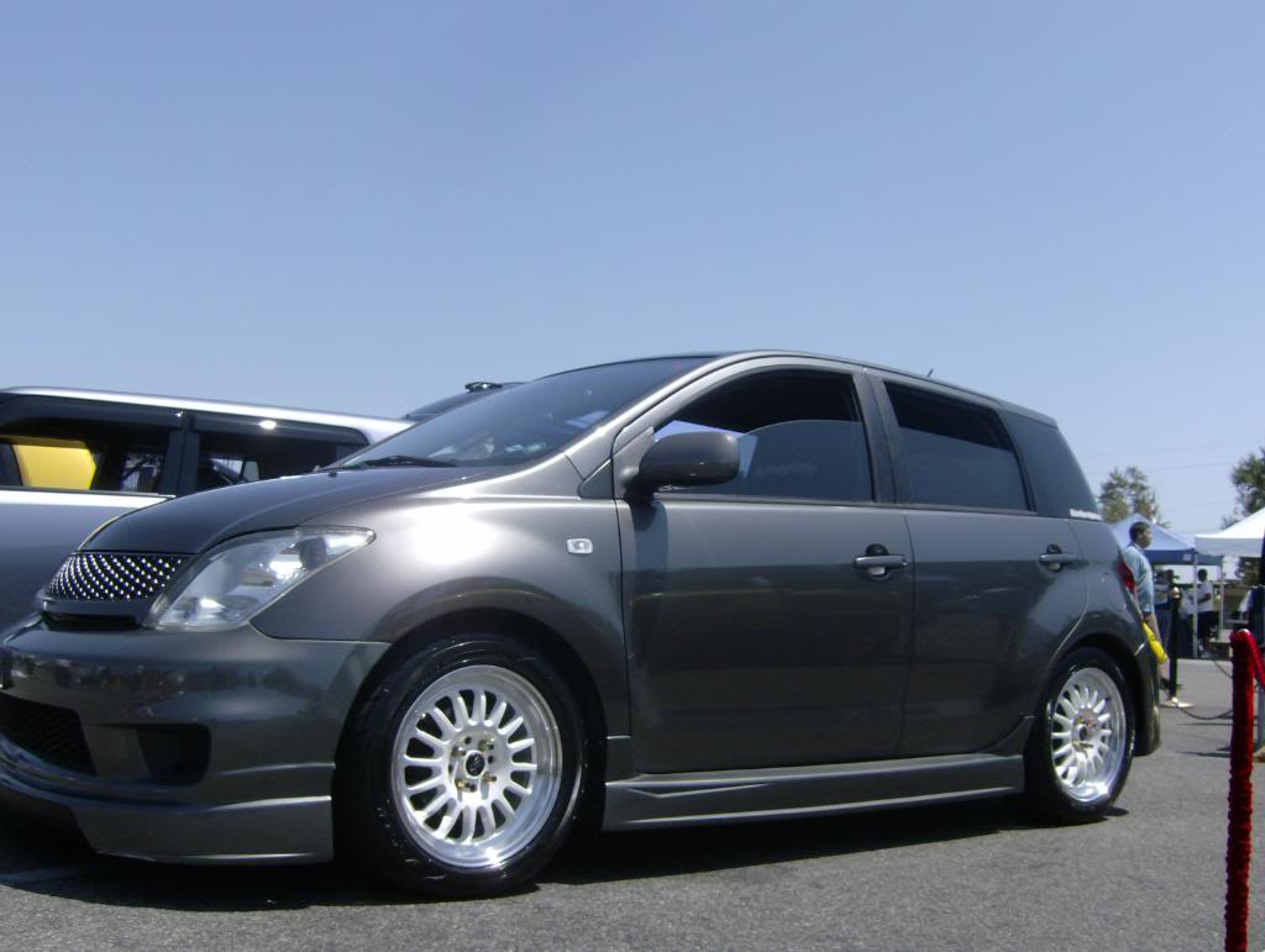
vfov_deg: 39.7
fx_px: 1317
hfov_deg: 51.3
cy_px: 476
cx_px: 632
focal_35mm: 36
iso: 100
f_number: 4.7
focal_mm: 6
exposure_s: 1/840
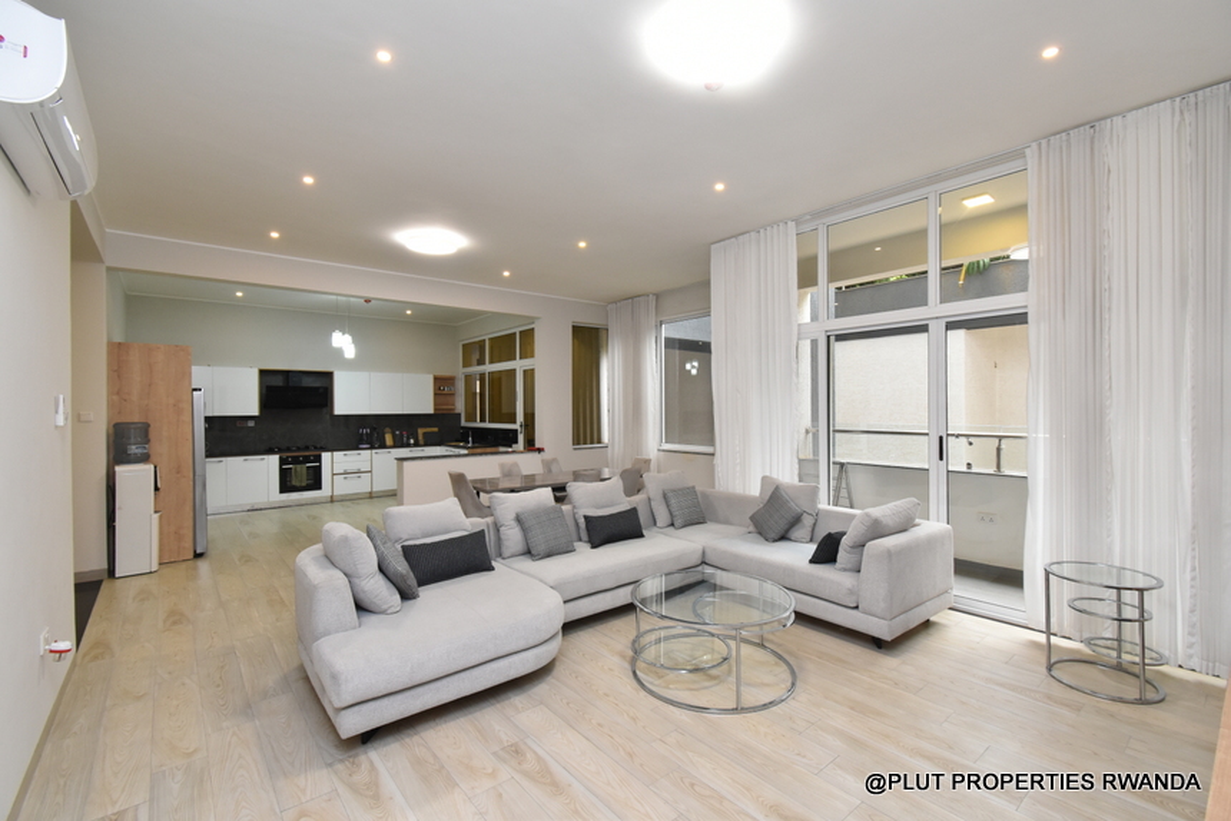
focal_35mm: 15
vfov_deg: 77.4
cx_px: 616
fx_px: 513
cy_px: 410
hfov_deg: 100.4
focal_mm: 10
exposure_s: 1/20
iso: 800
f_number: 8
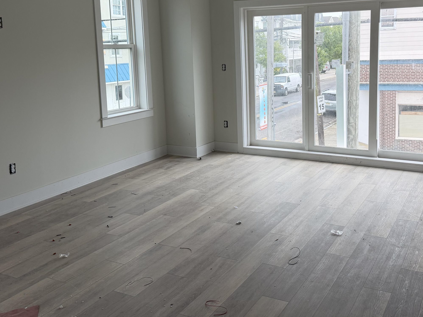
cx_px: 268
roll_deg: +1.4
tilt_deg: -7.1
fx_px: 452
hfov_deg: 49.6
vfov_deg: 38.2
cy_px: 104
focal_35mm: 37
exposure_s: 1/121
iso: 100
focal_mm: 6.76
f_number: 1.78
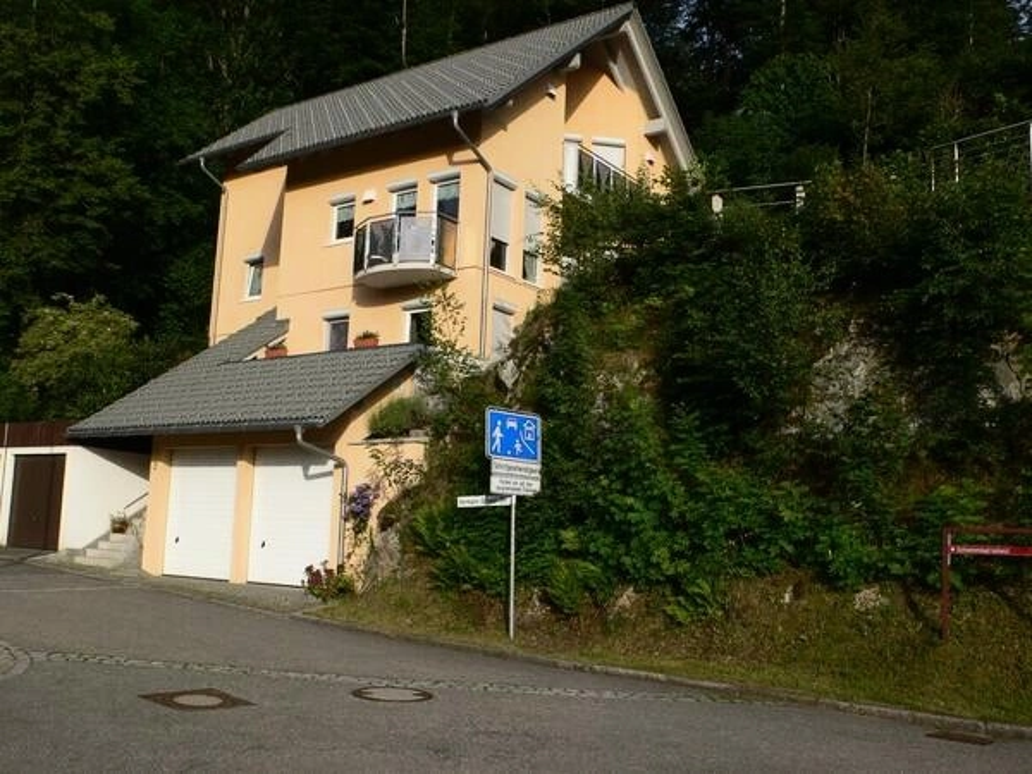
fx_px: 1014
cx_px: 516
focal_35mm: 34
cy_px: 387
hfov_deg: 54.0
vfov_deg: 41.8
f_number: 4.5
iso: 80
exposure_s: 1/400
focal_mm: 6.3
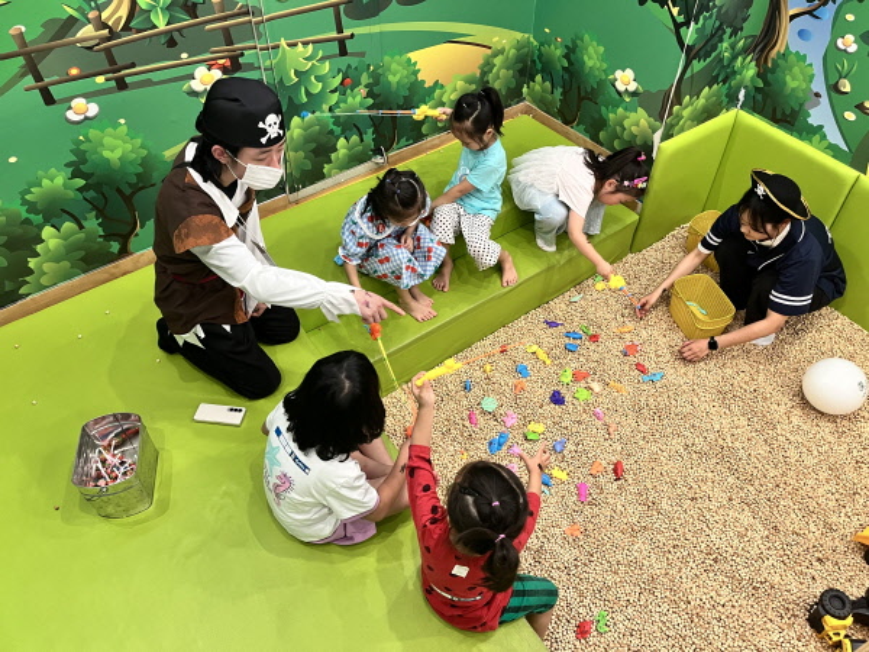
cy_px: 326
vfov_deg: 53.1
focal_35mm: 26
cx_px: 434
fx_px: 653
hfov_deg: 67.3
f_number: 1.6
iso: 250
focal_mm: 5.1
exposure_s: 1/60
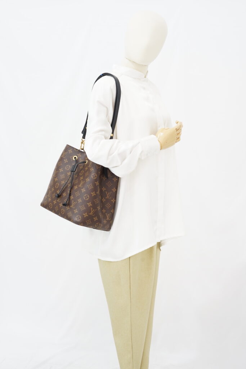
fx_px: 512
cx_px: 123
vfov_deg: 39.6
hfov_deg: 27.0
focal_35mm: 50
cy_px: 184
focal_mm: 50
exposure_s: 1/6
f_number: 6.3
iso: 640
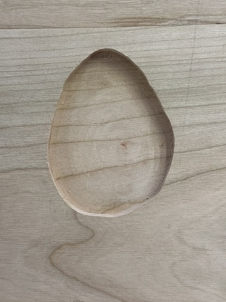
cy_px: 139
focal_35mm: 51
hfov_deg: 28.5
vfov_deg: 37.5
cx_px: 114
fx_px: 444
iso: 200
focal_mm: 6.86
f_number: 1.78
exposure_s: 1/120
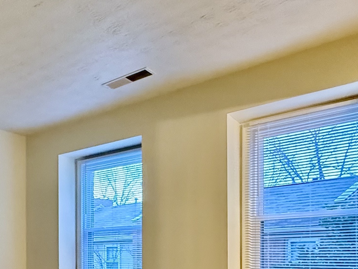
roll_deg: +0.5
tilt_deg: +0.3
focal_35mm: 38
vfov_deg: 34.7
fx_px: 393
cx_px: -41
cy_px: 260
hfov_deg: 39.5
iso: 1000
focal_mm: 2.22
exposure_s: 1/40
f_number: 2.2
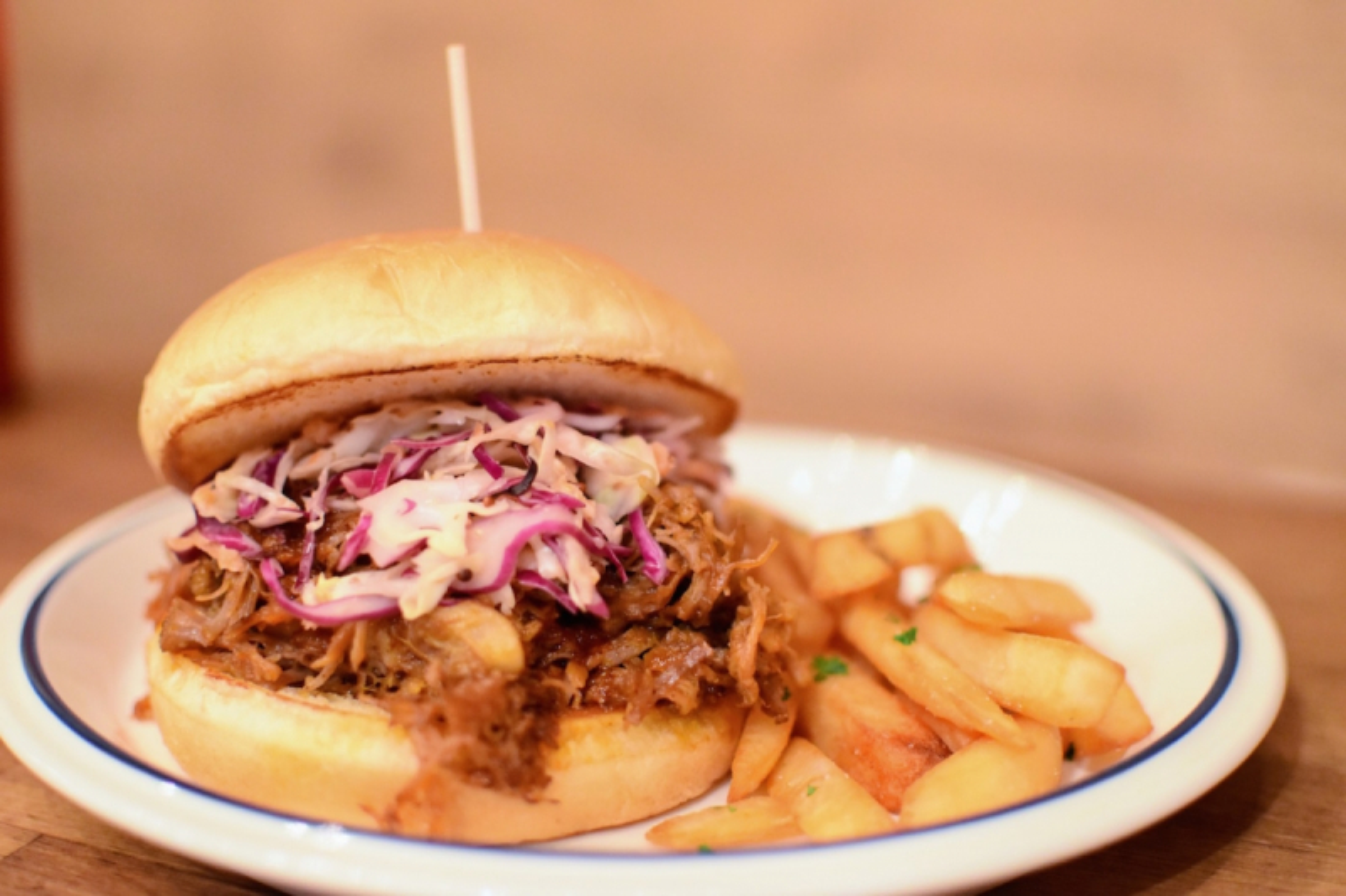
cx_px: 673
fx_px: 1962
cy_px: 448
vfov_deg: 25.7
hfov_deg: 37.9
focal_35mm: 52
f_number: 1.8
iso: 3200
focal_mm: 35
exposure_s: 1/30
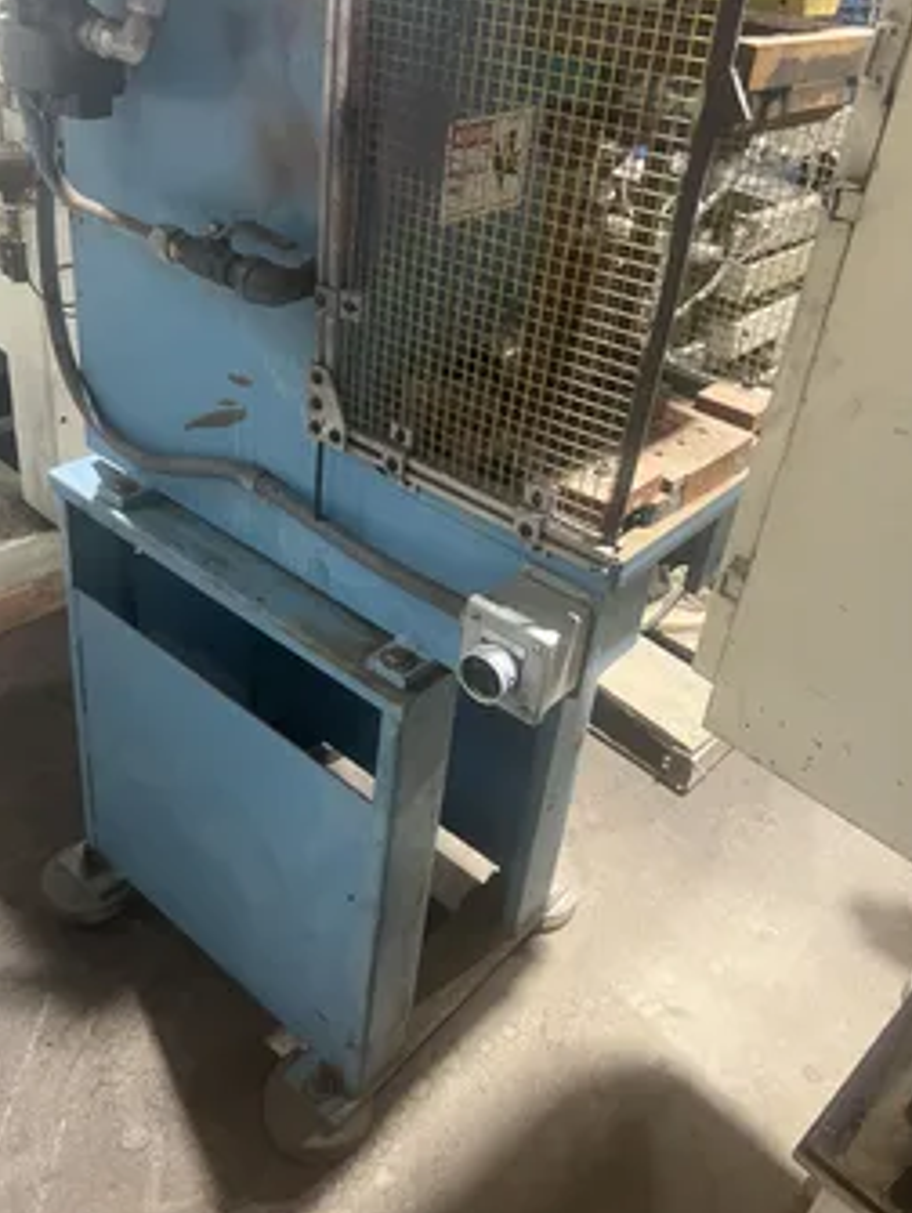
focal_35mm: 31
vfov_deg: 58.0
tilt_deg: -30.8
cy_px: 514
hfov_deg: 45.5
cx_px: 423
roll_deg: -5.5
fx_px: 1087
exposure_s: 1/60
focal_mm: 5.7
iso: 320
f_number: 1.5
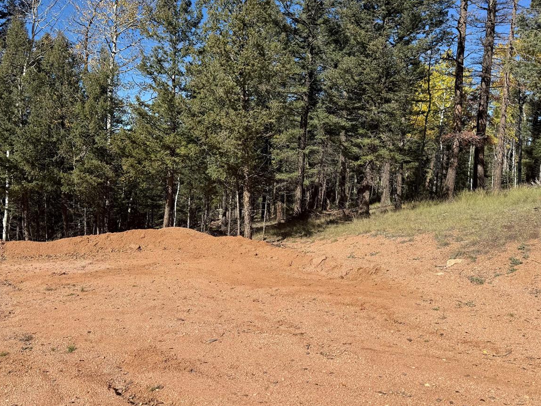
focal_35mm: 30
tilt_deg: -3.0
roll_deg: -2.1
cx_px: 271
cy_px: 168
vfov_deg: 46.6
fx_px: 469
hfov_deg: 60.0
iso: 80
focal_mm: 6.76
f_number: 1.78
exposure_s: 1/4167
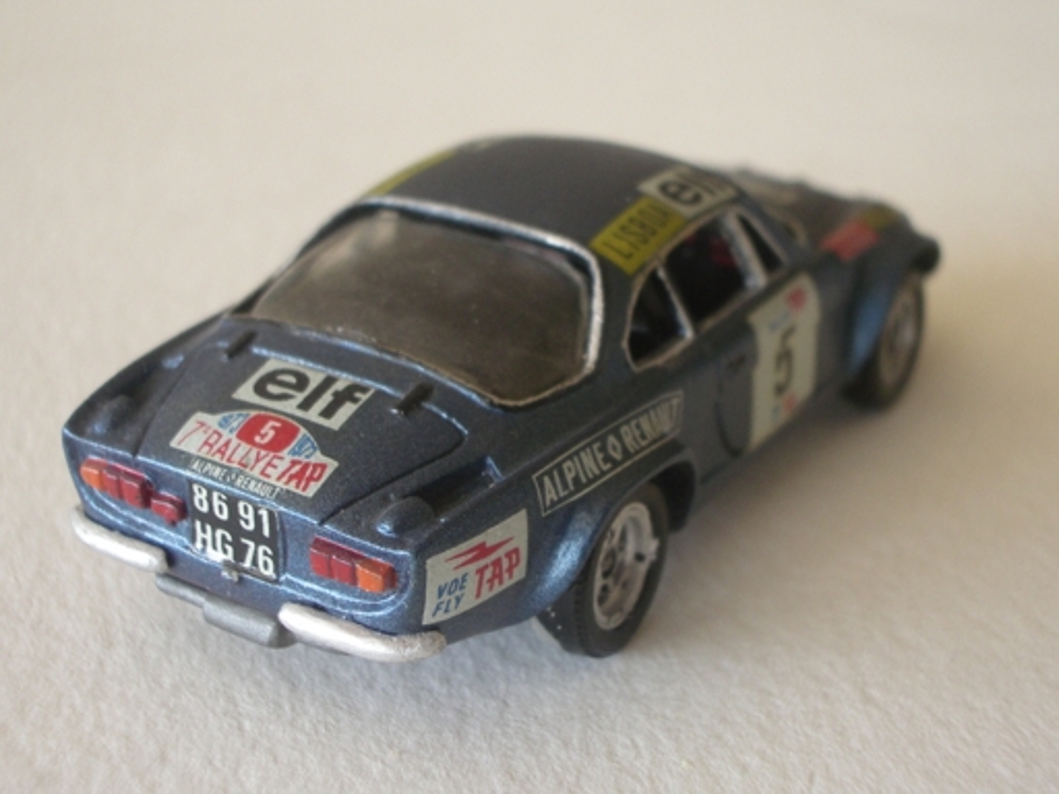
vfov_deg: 23.7
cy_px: 397
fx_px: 1897
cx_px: 530
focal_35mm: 62
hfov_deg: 31.2
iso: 160
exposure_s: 1/60
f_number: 3.5
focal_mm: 10.2
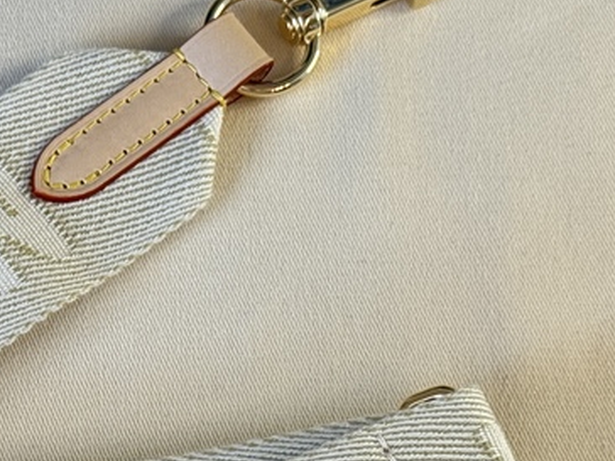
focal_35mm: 133
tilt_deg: -68.9
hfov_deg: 14.6
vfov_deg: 11.0
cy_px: 481
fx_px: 2363
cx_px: -2
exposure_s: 1/100
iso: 80
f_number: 1.78
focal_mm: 6.76
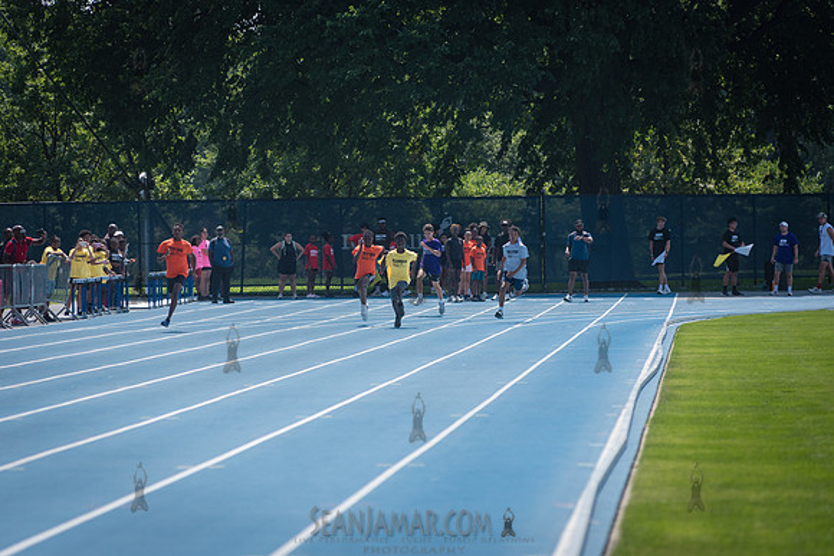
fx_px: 4682
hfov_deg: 10.2
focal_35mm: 202
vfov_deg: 6.8
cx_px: 417
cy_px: 278
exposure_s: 1/2000
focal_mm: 200
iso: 250
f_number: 4.5
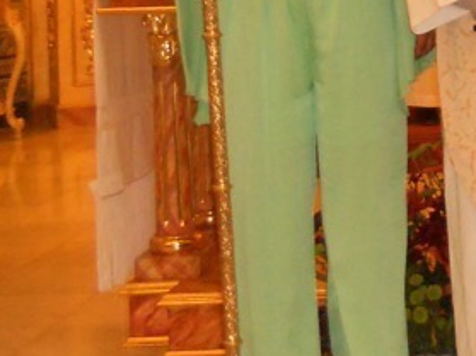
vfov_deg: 12.1
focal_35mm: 116
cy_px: -203
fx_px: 1594
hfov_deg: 16.4
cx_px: 549
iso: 320
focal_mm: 4.9
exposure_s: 1/25
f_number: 3.2
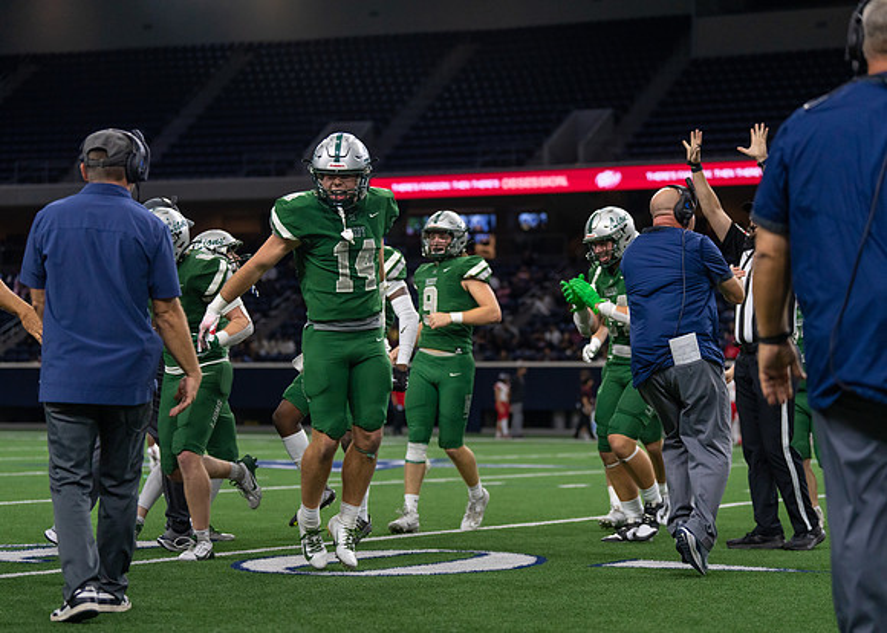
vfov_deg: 16.6
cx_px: 444
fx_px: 2164
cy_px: 316
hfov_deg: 23.2
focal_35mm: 86
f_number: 2.8
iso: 2000
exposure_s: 1/1000
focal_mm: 82
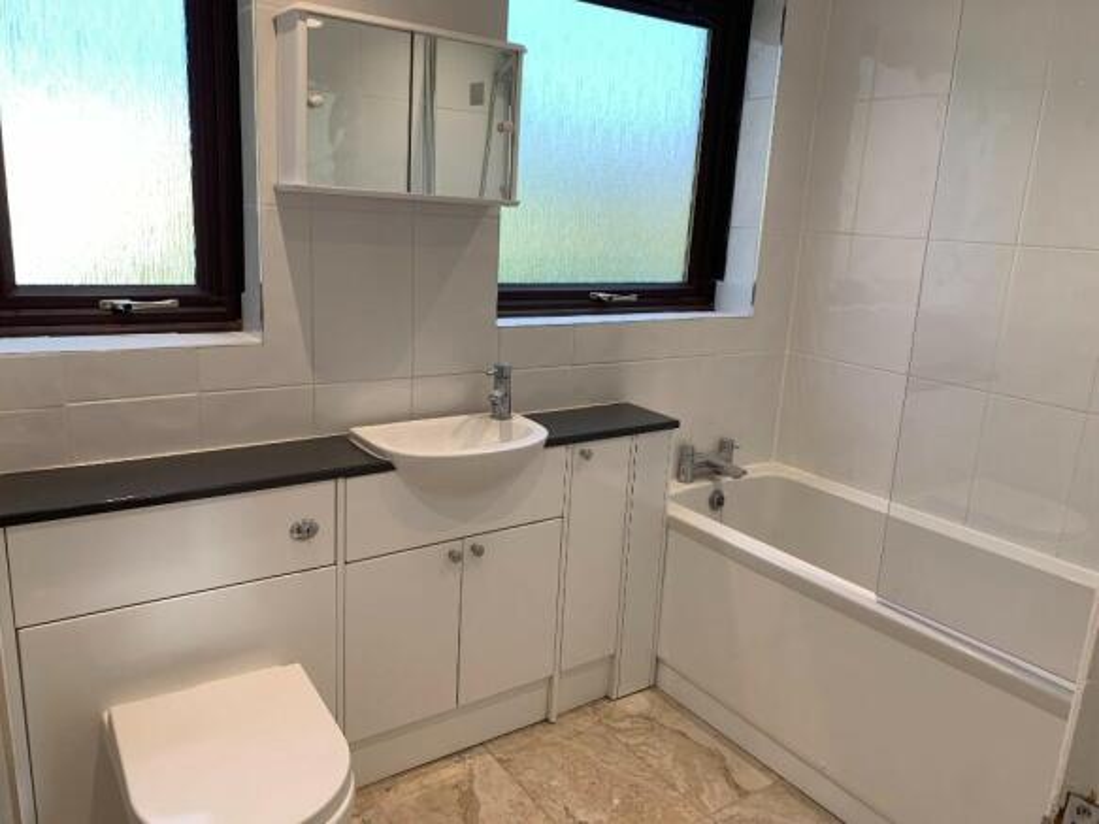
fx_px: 825
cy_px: 412
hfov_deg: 67.3
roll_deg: -1.9
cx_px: 550
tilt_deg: -13.7
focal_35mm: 26
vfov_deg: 53.0
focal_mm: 4.25
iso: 32
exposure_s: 1/100
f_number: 1.8
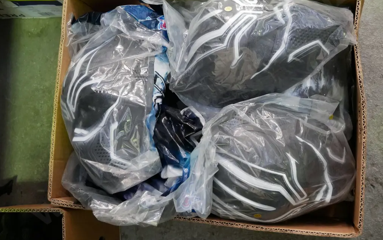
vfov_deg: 27.4
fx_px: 491
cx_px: 190
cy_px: 104
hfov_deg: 42.6
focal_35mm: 47
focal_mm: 22
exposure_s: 1/60
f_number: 4.2
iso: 2500
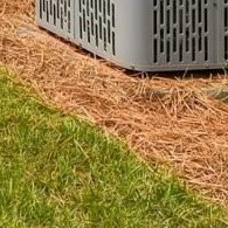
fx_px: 931
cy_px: -265
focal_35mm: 125
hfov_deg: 10.2
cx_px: -452
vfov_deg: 12.0
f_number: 11
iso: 200
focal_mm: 14
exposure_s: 1/500
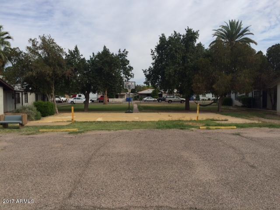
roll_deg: +0.8
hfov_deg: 61.7
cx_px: 140
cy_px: 105
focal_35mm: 29
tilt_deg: -2.0
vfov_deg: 48.2
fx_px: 235
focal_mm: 4.15
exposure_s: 1/2415
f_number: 2.2
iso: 32
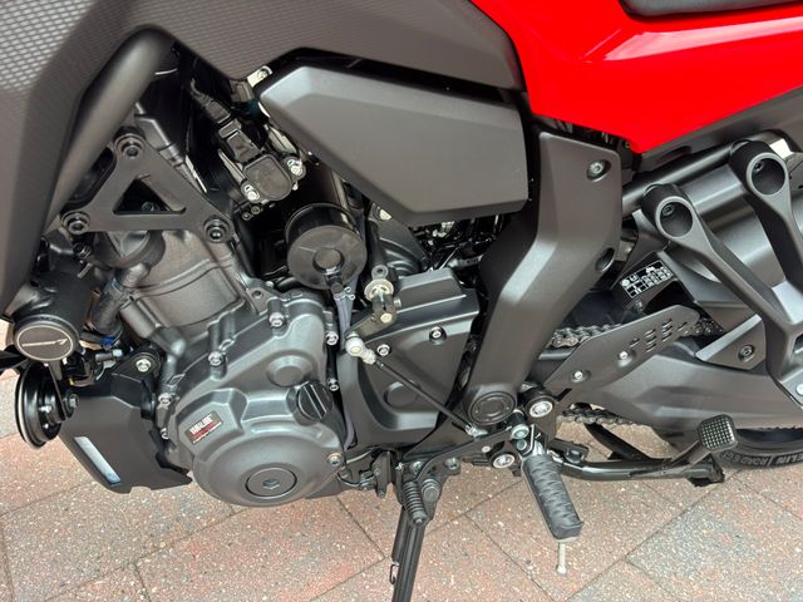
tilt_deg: -27.2
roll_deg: -1.6
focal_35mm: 26
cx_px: 402
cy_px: 301
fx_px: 603
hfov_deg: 67.3
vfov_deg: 53.1
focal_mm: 5.96
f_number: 1.6
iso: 125
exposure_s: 1/121
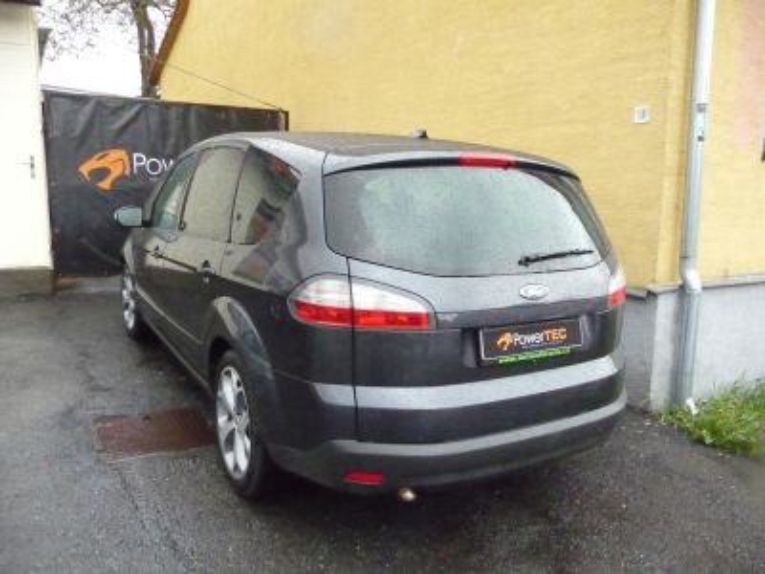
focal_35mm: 28
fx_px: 619
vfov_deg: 49.7
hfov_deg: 63.4
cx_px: 382
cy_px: 287
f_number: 3.3
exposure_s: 1/800
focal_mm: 4.7
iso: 1600
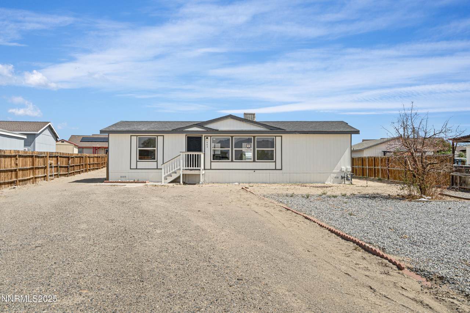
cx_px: 235
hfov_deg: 67.4
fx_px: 352
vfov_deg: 47.9
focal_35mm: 27
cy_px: 156
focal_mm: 18
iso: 200
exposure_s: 1/60
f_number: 10
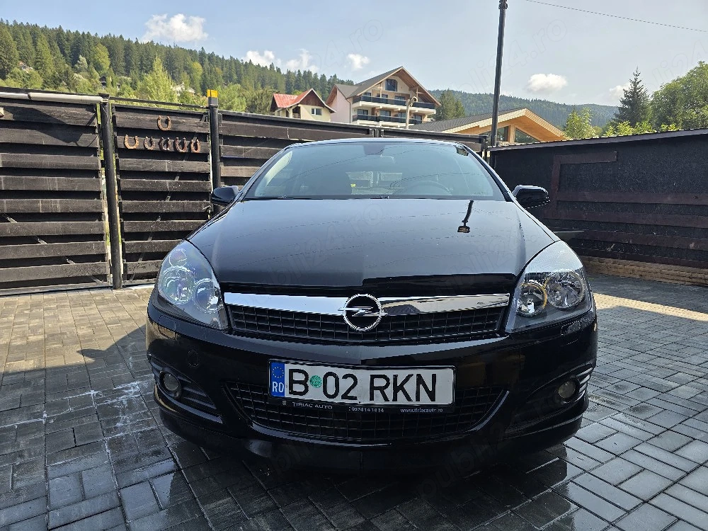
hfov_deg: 73.9
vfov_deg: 58.9
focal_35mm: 23
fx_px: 470
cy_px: 266
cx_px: 354
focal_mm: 6.3
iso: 80
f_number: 1.7
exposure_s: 1/3333
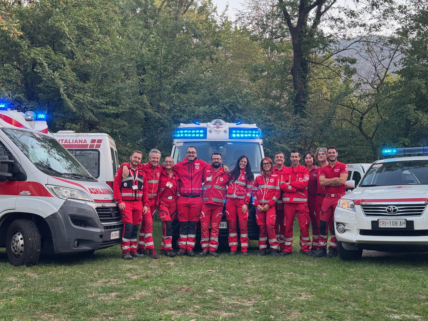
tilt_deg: +2.2
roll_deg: -0.8
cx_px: 214
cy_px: 160
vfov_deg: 30.3
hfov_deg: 39.7
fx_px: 593
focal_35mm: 48
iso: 160
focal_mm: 6.76
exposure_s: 1/60
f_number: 1.78
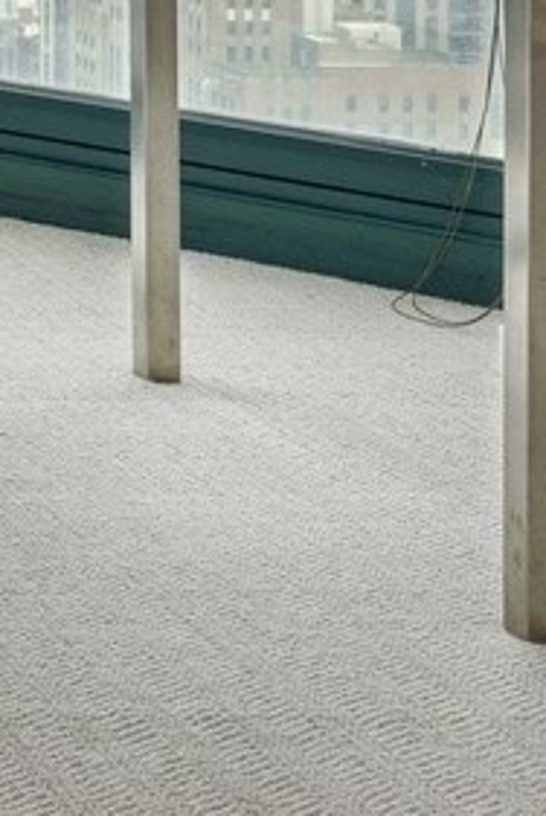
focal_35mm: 128
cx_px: -1278
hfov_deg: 8.4
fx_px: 2901
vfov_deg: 14.4
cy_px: -592
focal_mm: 22.5
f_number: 10
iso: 100
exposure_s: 1/25
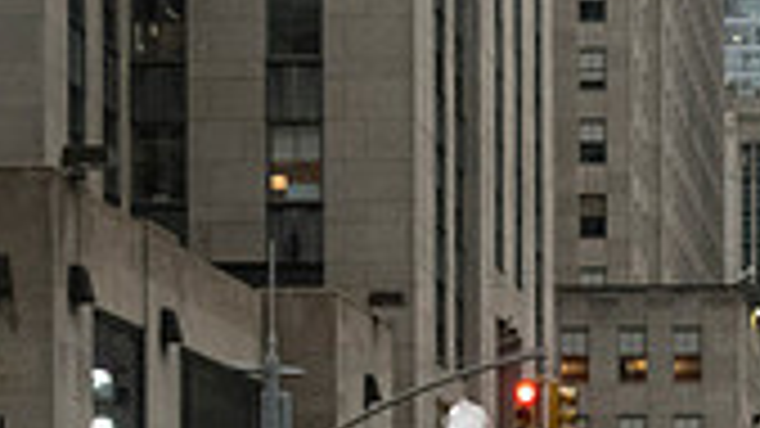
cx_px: 904
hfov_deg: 16.8
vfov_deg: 9.6
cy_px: 705
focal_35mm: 122
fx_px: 2458
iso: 10000
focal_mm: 34
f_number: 4
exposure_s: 1/2500
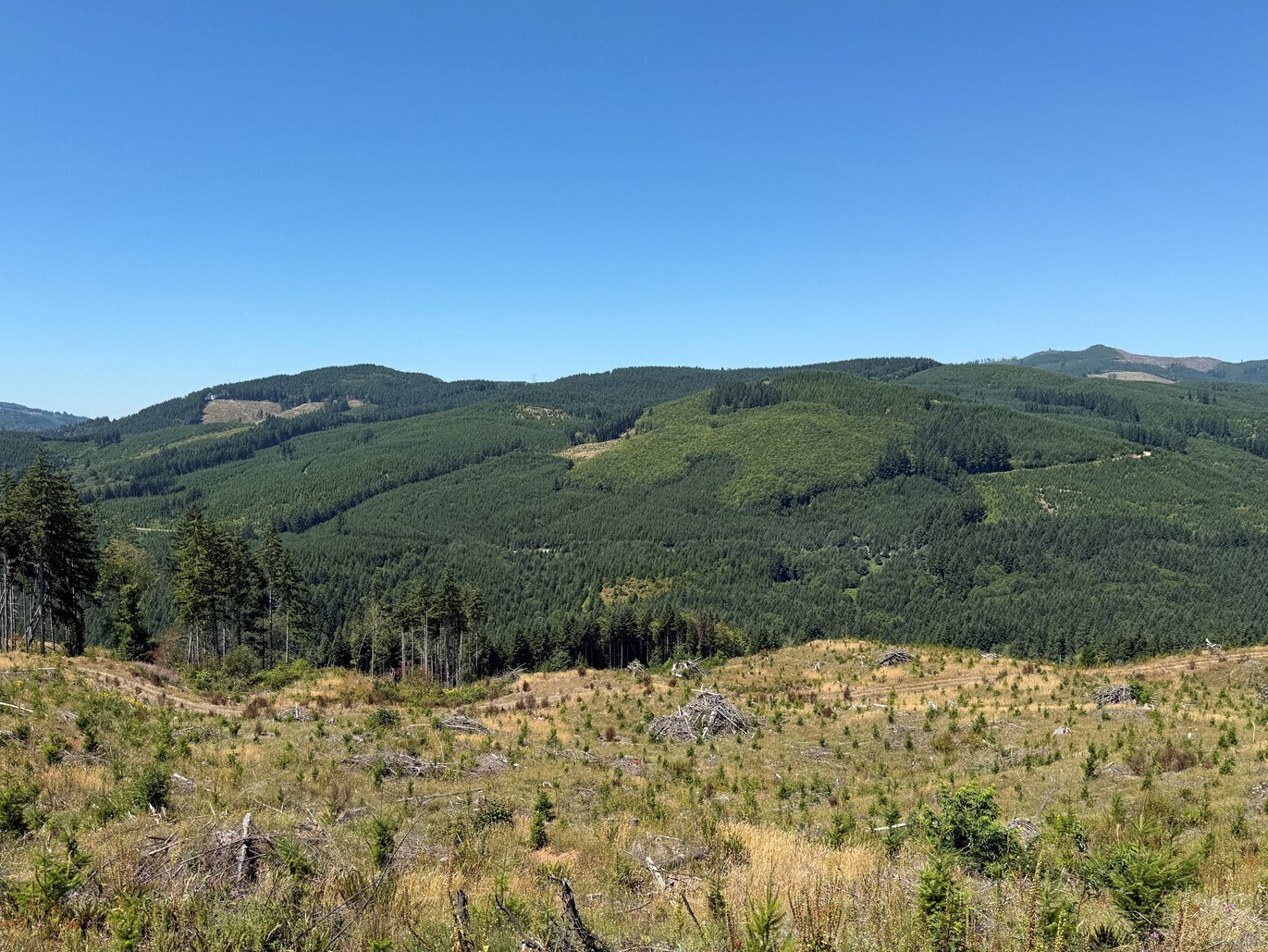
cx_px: 611
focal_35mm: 28
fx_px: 1026
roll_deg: -0.5
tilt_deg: -5.4
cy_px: 524
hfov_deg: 63.4
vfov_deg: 49.7
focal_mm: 6.76
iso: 80
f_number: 1.78
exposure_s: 1/3953
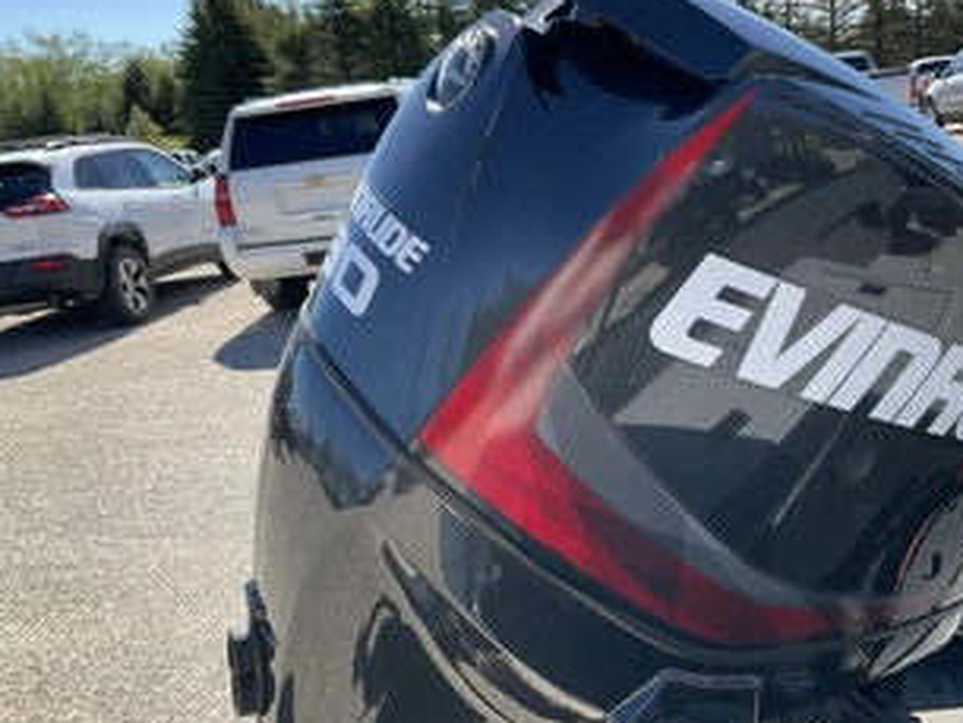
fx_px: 1058
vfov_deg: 37.7
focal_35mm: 38
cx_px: 603
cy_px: 382
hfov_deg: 48.5
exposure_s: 1/719
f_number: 1.8
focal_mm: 3
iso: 25
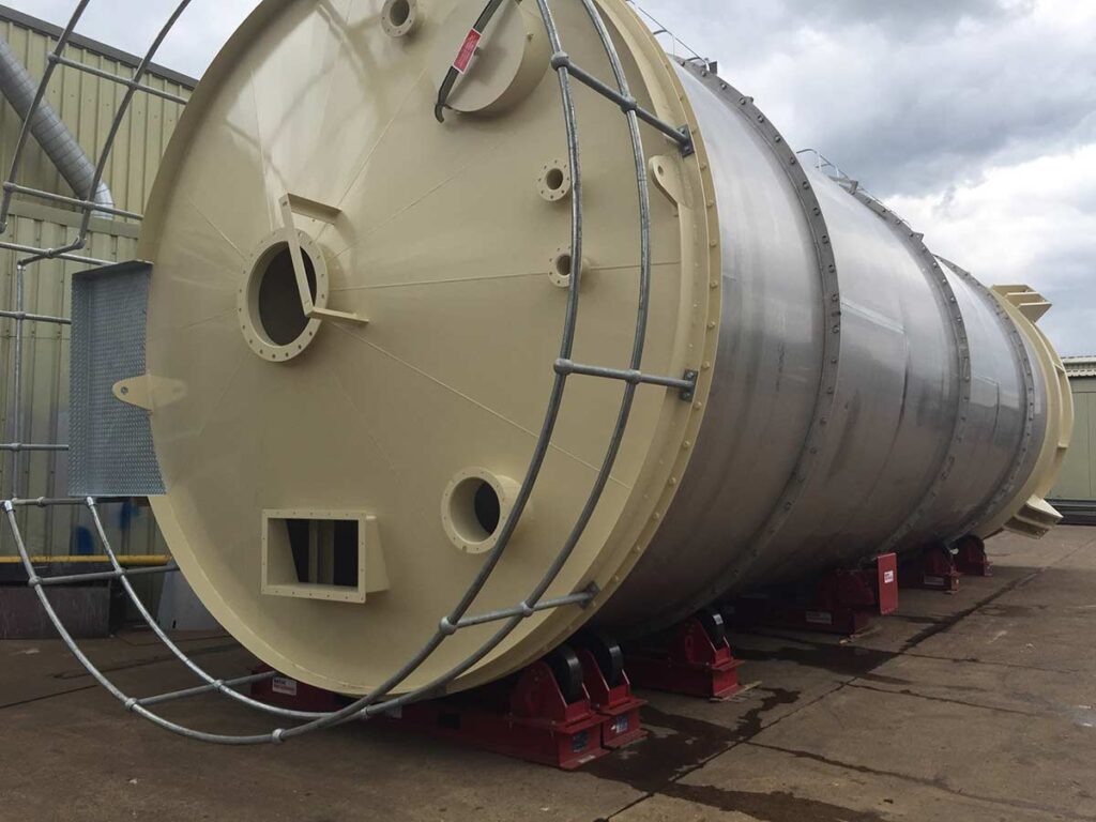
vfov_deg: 48.2
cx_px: 548
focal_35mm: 29
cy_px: 411
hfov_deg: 61.7
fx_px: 918
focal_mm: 4.15
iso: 32
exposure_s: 1/1236
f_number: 2.2
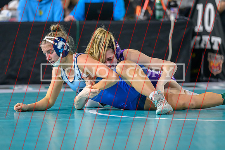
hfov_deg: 7.8
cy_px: 83
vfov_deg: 5.2
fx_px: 1656
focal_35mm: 265
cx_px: 97
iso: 2200
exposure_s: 1/800
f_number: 2.8
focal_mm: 200
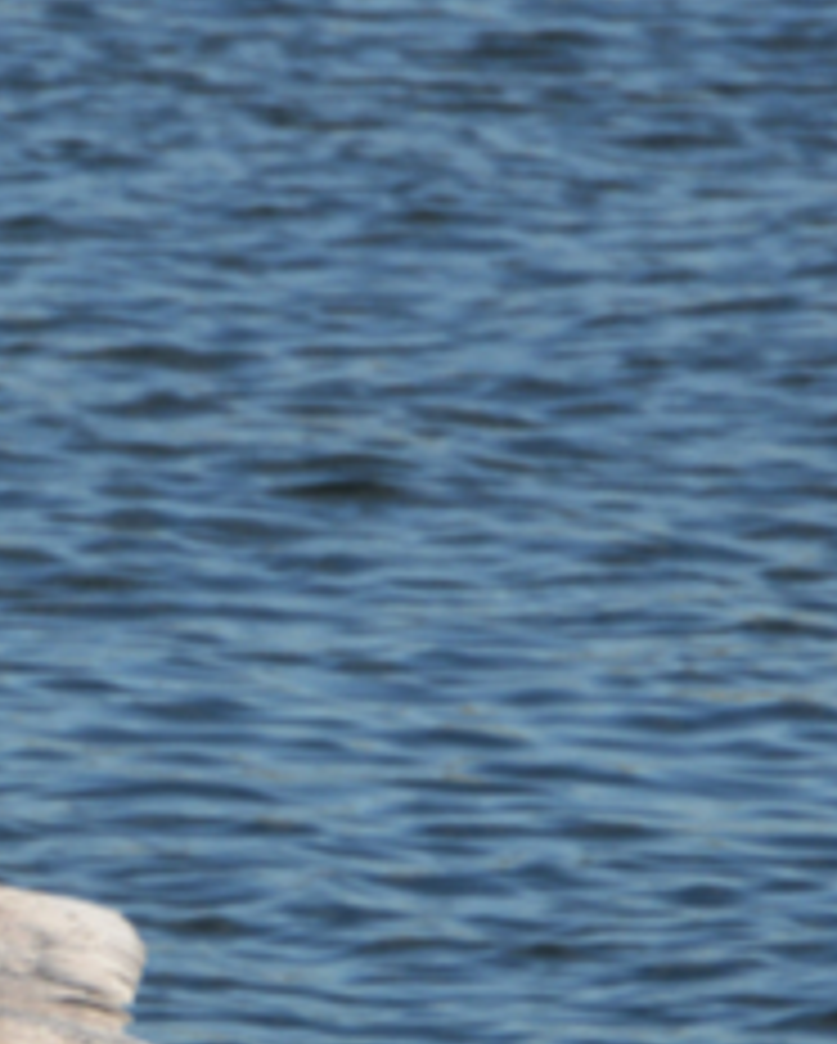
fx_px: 21214
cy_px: 1174
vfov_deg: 2.8
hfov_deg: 2.3
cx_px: -94
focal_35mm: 686
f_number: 5.6
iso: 250
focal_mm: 170
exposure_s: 1/1250
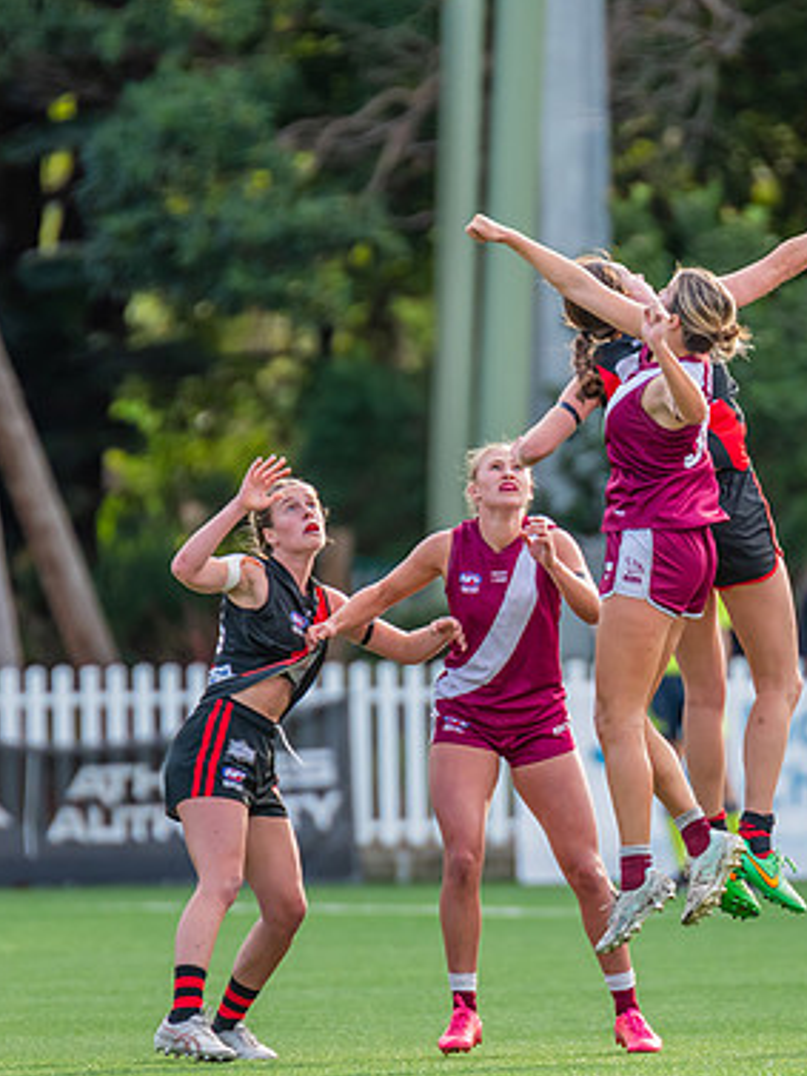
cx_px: 733
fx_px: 24325
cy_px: 556
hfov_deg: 1.9
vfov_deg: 2.5
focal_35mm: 783
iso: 800
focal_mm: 420
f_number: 4
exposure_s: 1/1000
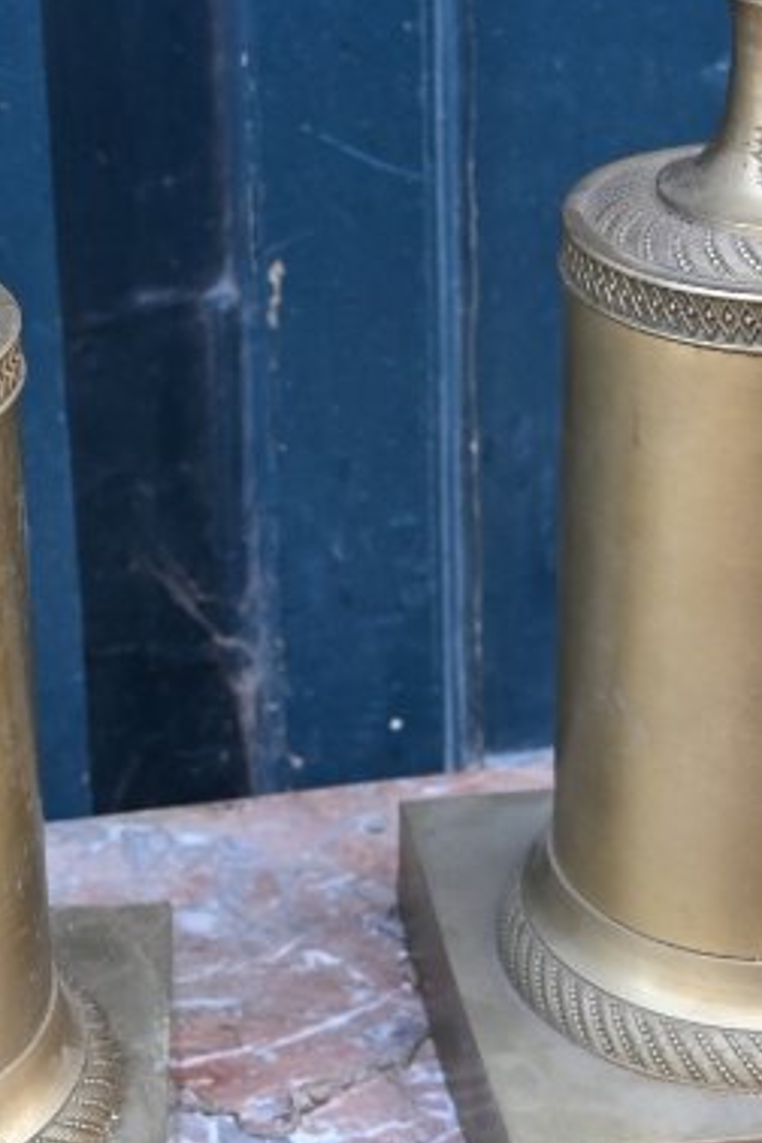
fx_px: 2946
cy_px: 333
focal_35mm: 93
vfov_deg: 21.8
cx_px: 290
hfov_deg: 14.7
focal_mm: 19.5
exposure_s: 1/160
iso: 400
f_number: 3.5
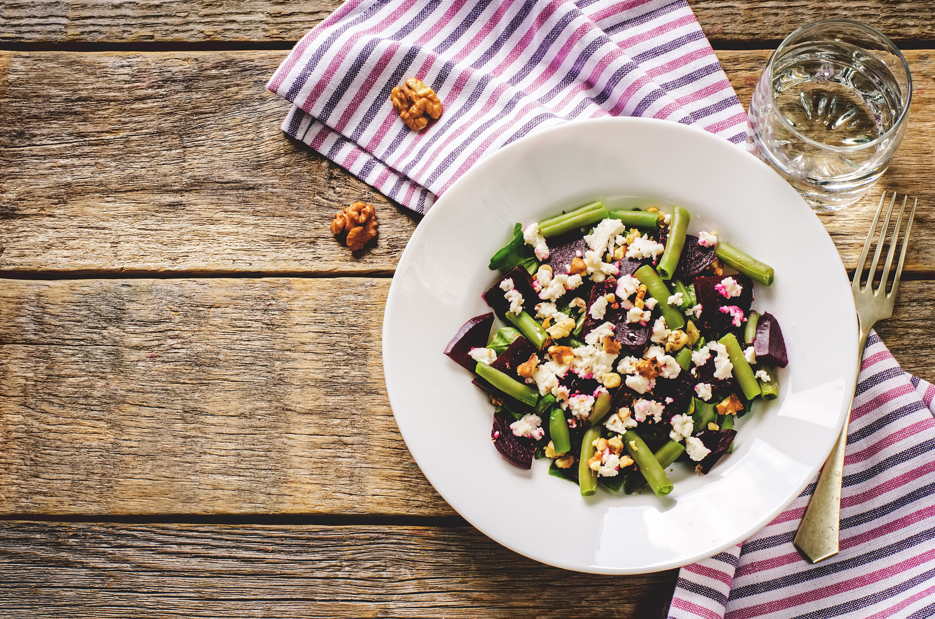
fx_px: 1944
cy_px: 310
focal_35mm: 75
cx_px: 468
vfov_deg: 18.1
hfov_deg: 27.0
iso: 100
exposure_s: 1/4
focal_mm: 50
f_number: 10
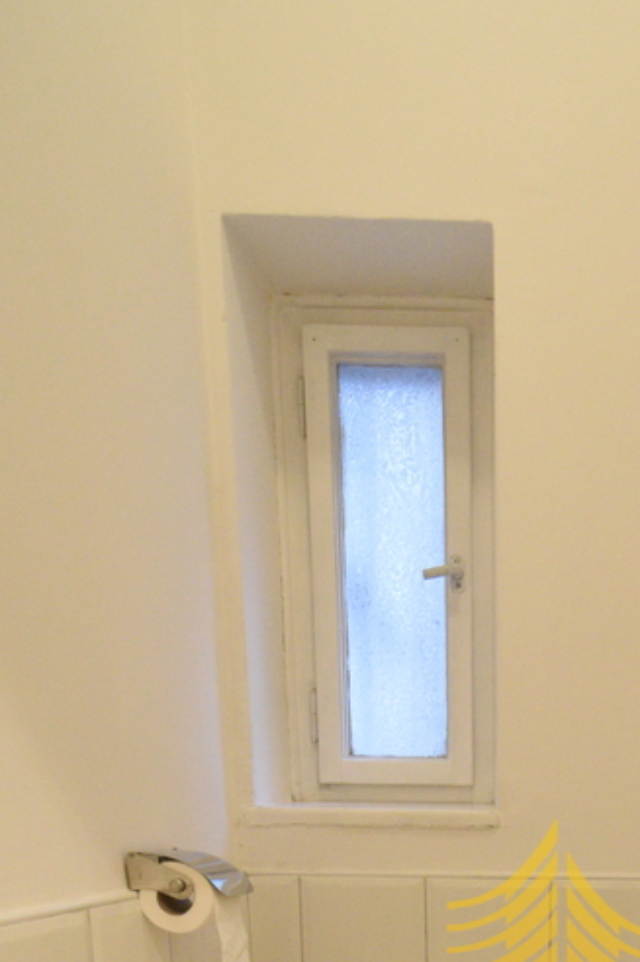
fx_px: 881
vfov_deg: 46.3
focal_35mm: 33
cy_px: 995
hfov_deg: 37.6
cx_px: 562
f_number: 10
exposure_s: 1/30
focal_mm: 10
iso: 2800
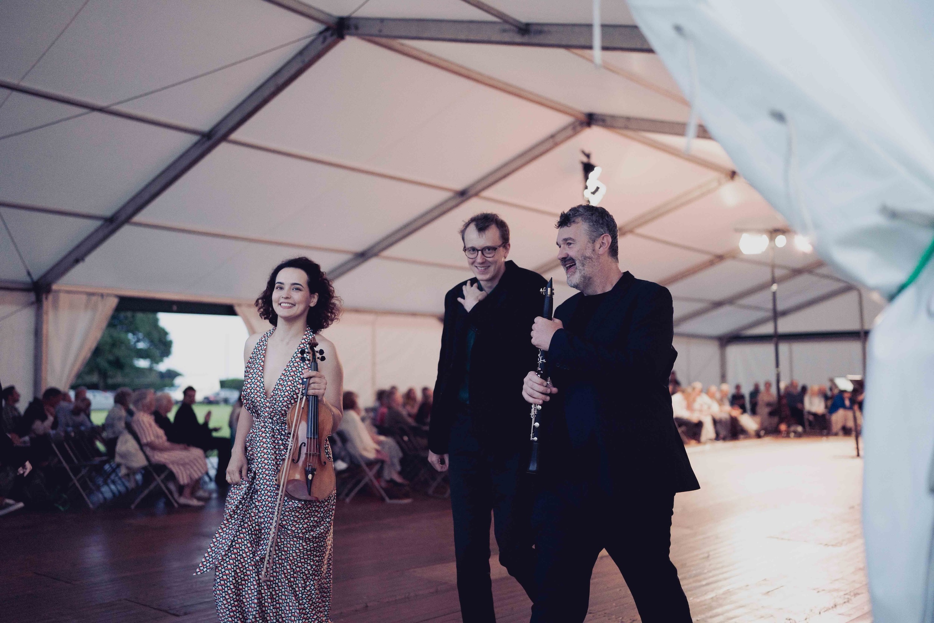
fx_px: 908
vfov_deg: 37.9
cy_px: 312
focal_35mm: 35
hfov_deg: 54.4
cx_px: 467
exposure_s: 1/200
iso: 640
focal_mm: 35
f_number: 1.4
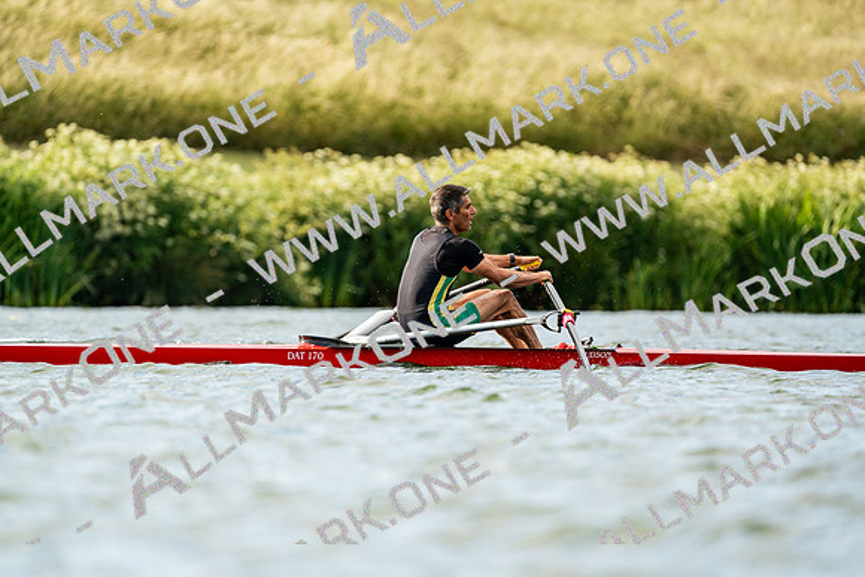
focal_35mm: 600
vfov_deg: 2.3
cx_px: 432
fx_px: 14419
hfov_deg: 3.4
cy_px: 288
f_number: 6.3
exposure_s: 1/2000
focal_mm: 600
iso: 500
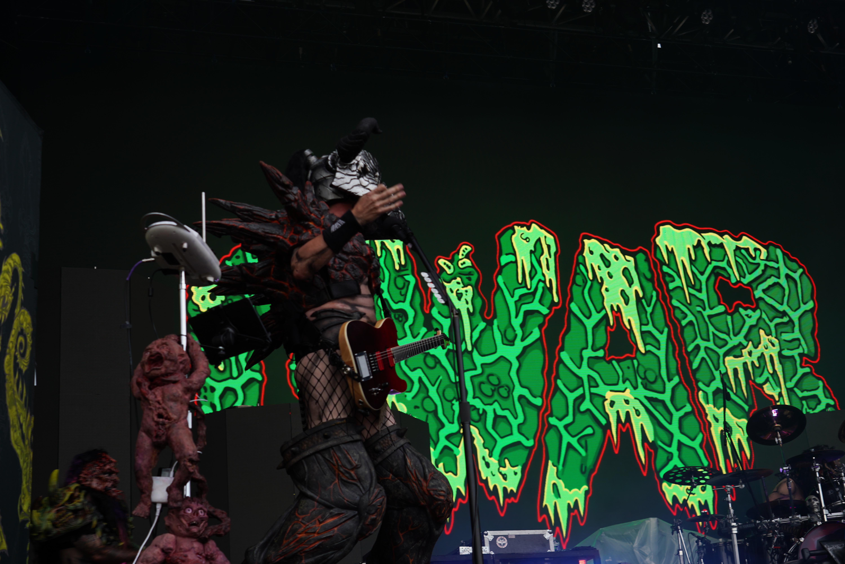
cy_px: 282
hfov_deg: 37.5
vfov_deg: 25.5
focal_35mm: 53
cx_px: 422
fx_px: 1244
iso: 100
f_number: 5
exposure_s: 1/100
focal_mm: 53
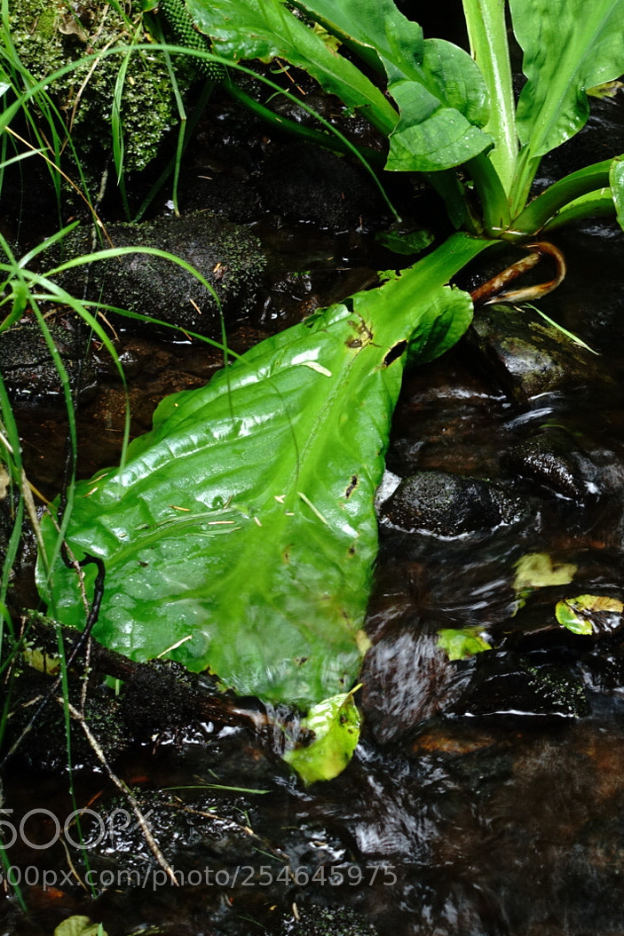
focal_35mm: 79
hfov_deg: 16.9
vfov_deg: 25.7
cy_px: 471
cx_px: 644
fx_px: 2053
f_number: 4
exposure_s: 1/15
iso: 125
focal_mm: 19.1
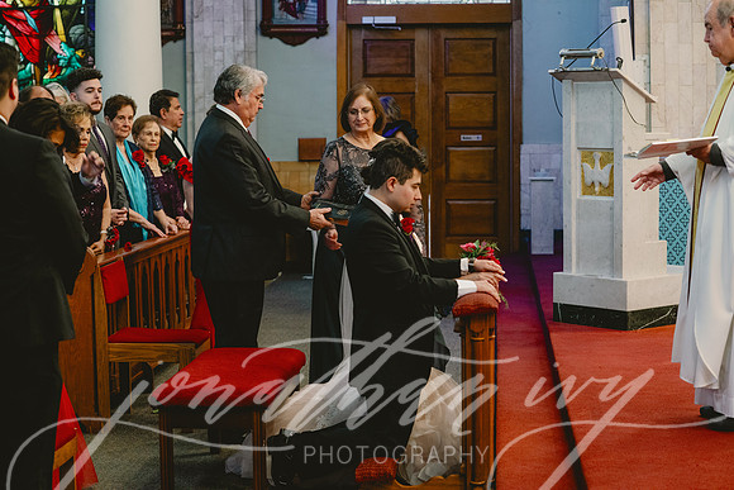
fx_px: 1468
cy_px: 245
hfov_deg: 28.1
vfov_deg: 18.9
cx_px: 367
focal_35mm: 72
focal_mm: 72
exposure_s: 1/125
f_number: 4
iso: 3200
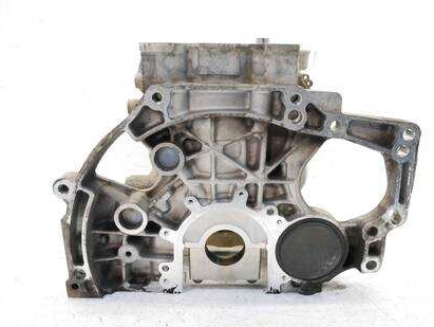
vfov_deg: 49.8
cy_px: 174
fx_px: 351
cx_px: 226
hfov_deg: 63.4
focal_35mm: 28
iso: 1250
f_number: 3.5
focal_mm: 12
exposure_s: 1/60
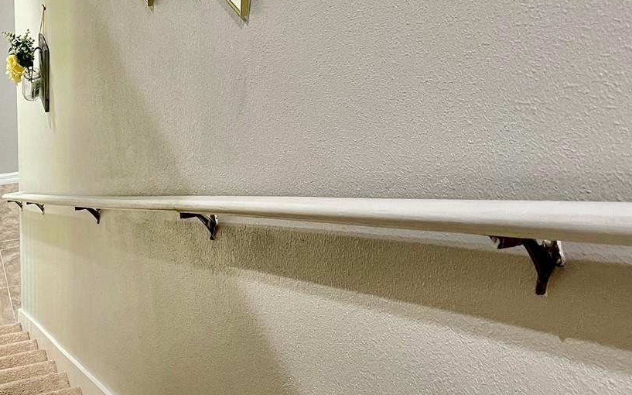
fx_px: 930
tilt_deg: -28.7
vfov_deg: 23.6
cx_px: 200
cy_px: 72
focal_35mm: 54
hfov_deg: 37.1
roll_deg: -3.7
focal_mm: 4.2
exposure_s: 1/60
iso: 160
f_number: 1.6
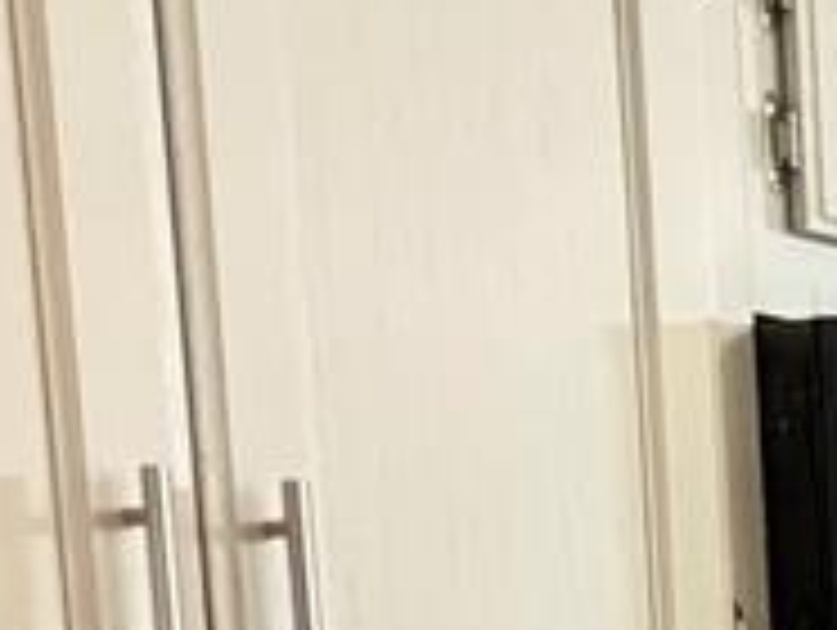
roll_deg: +0.8
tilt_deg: -6.5
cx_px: 1742
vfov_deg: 17.8
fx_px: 1864
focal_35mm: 77
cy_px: 842
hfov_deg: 17.2
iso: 1000
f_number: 2.2
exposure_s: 1/40
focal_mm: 2.22
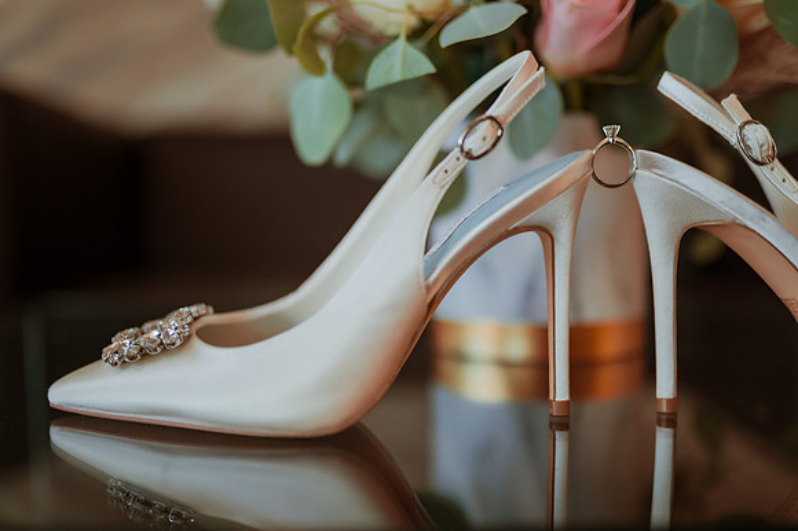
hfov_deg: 54.5
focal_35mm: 35
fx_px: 775
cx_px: 399
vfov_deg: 37.8
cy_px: 266
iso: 640
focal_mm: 35
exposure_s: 1/160
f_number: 1.4
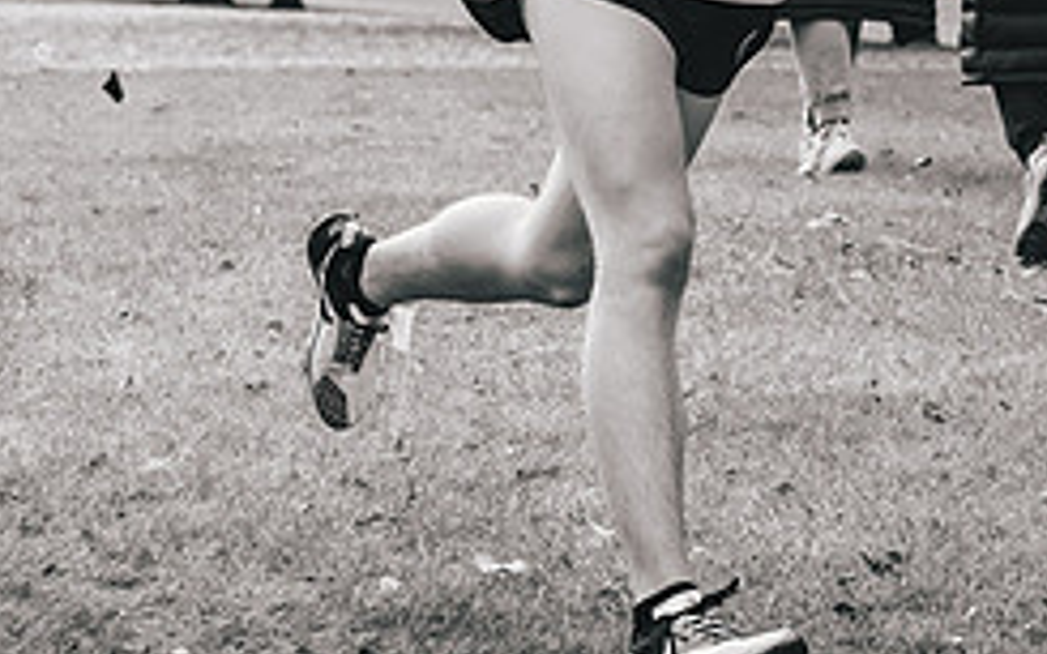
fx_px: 5363
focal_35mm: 188
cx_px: 671
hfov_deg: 11.1
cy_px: -53
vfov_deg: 6.9
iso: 400
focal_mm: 78
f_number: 6.3
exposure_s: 1/1250
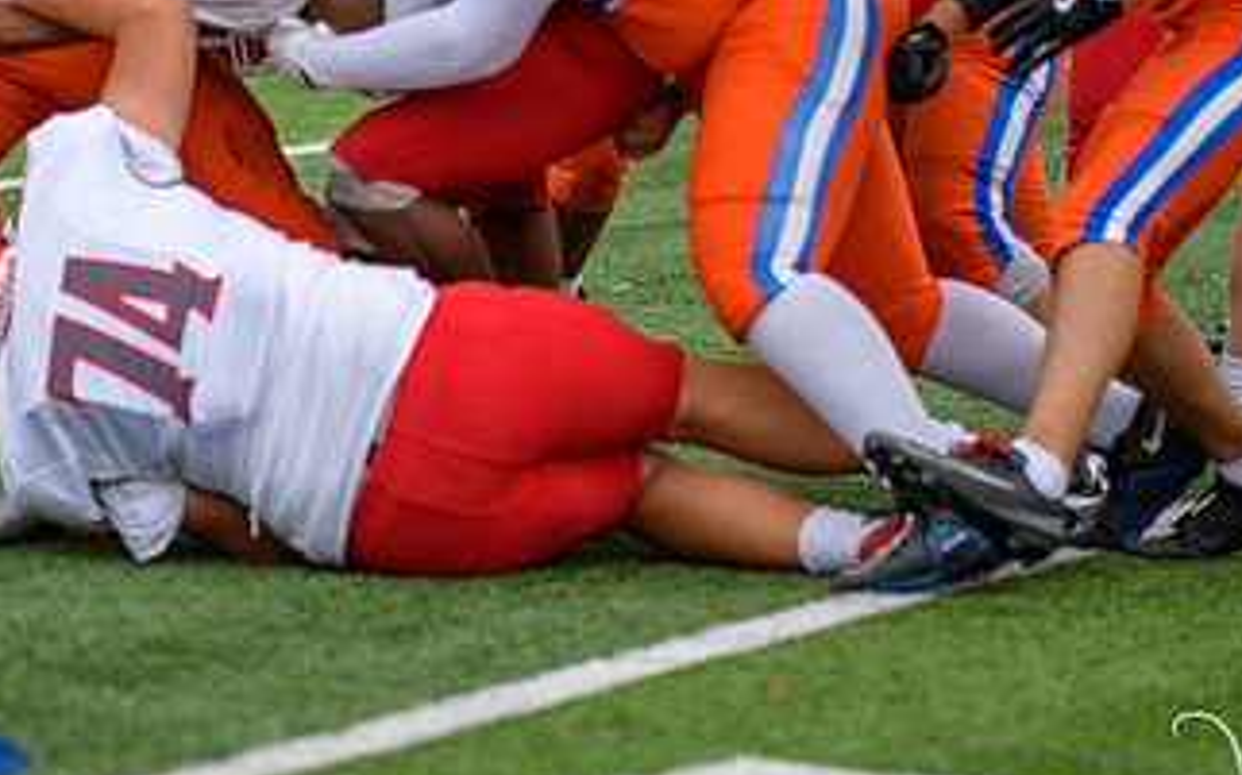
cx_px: 467
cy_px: 249
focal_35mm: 294
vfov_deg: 4.5
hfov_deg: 7.1
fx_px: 9948
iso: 360
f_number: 2.8
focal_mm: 160
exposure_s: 1/800
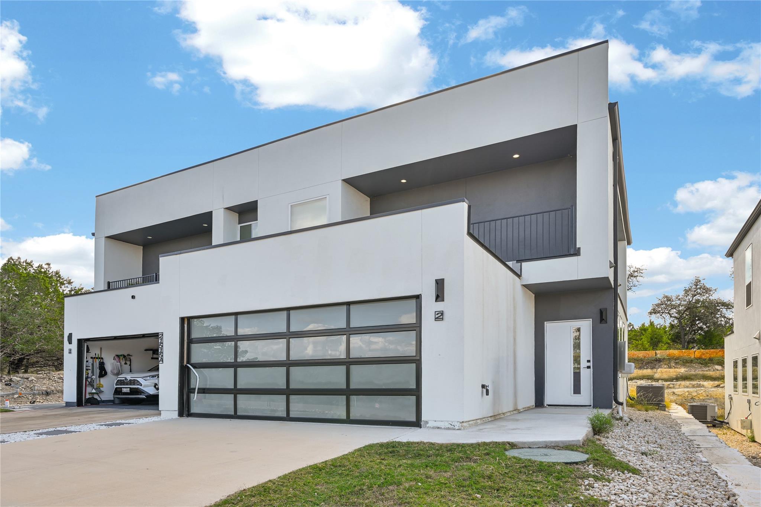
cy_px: 254
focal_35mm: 20
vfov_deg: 60.7
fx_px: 433
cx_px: 380
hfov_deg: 82.6
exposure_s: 1/60
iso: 100
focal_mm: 20.5
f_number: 8
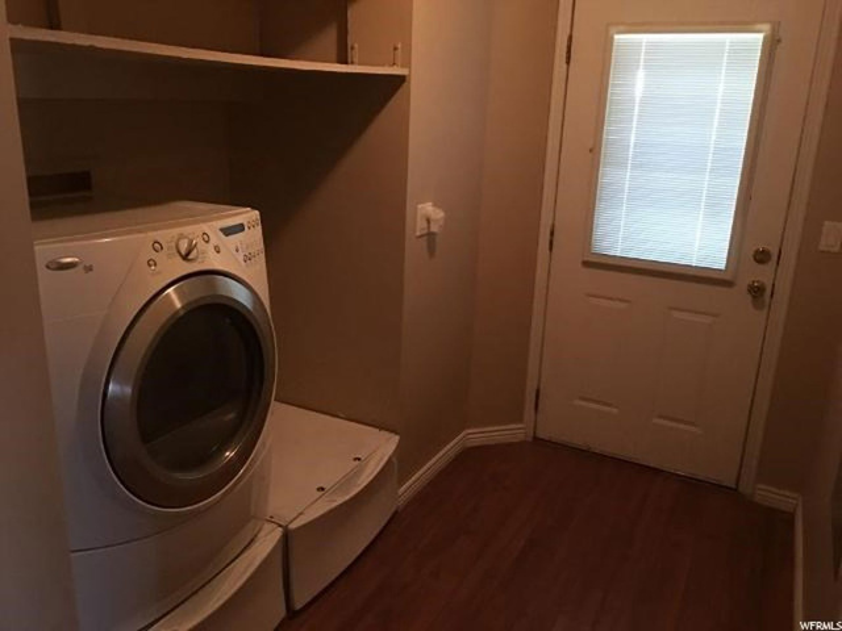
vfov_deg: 48.2
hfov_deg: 61.7
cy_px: 316
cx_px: 421
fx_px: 705
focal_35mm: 29
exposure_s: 1/4
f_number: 2.2
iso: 80
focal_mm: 4.15
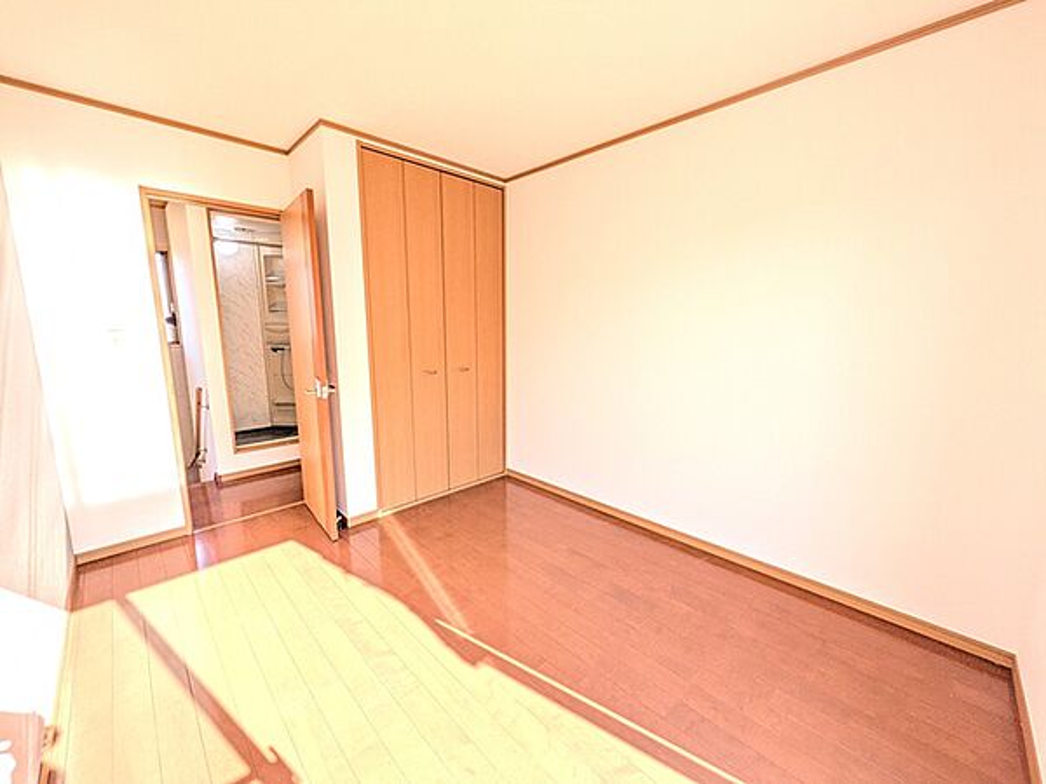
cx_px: 523
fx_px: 423
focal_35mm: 14
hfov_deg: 102.1
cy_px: 392
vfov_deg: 85.7
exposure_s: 1/241
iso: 51
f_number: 2.2
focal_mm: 1.83
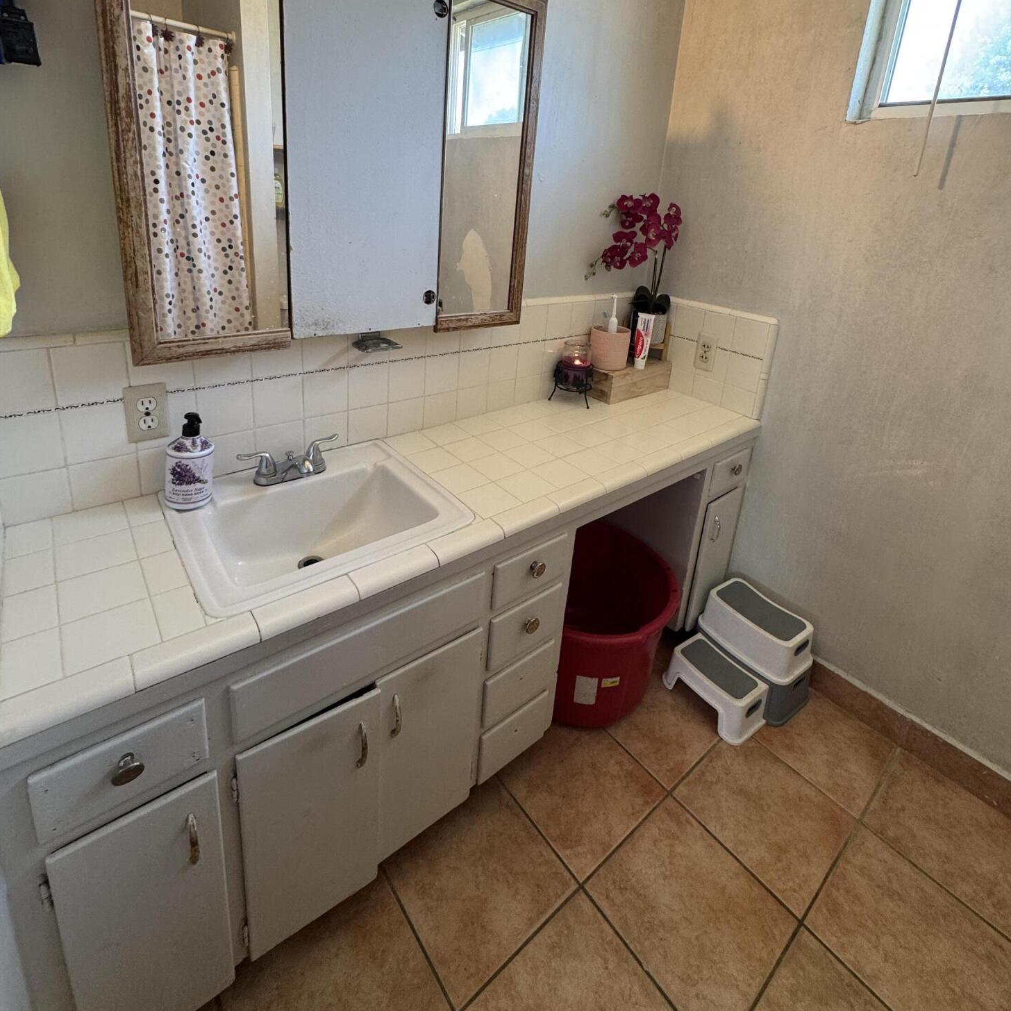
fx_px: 562
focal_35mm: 17
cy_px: 352
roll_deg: -3.8
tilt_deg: -15.6
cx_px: 502
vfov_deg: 81.6
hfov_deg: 84.0
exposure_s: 1/60
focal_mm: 2.22
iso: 160
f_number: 2.2
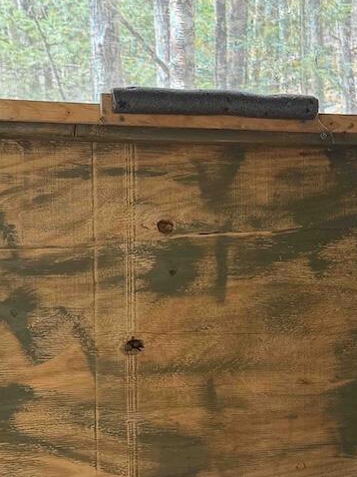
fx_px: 1129
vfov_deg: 23.8
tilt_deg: -2.3
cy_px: 308
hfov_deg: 17.7
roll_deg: -0.6
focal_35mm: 82
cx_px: 324
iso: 100
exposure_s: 1/140
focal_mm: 6.76
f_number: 1.78
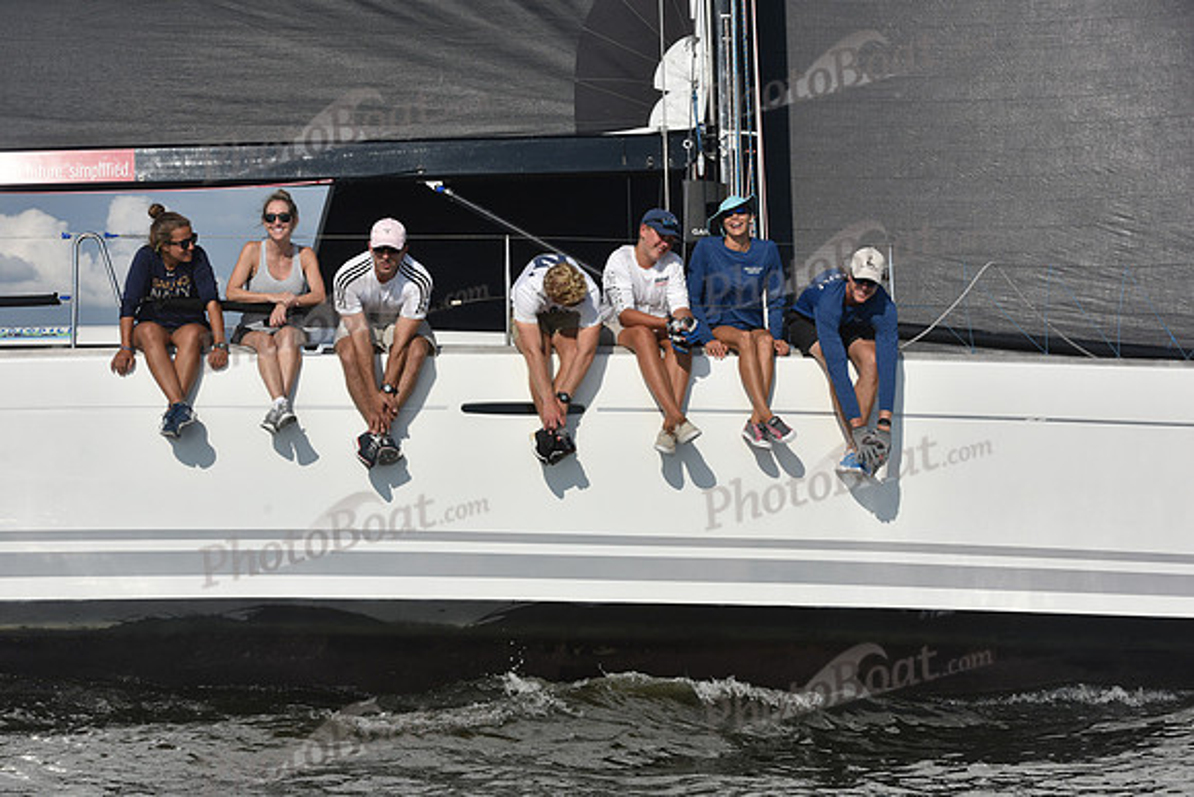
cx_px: 597
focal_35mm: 70
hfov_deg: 28.8
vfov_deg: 19.5
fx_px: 2322
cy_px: 398
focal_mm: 70
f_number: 11
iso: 250
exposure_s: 1/1250
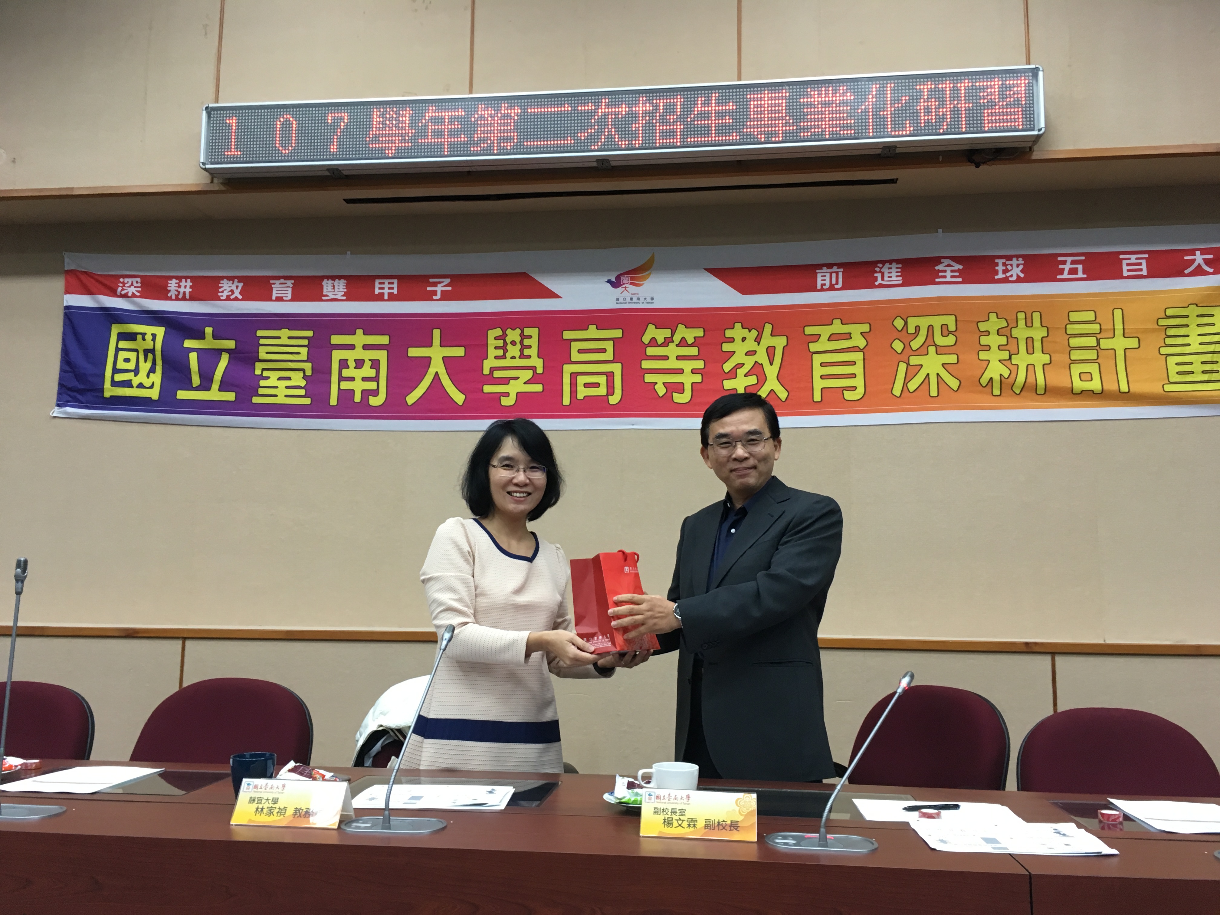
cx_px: 610
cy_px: 458
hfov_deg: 61.7
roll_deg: -0.9
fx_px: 1022
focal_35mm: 29
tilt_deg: +6.1
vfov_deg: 48.2
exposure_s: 1/30
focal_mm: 4.15
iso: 80
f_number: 2.2
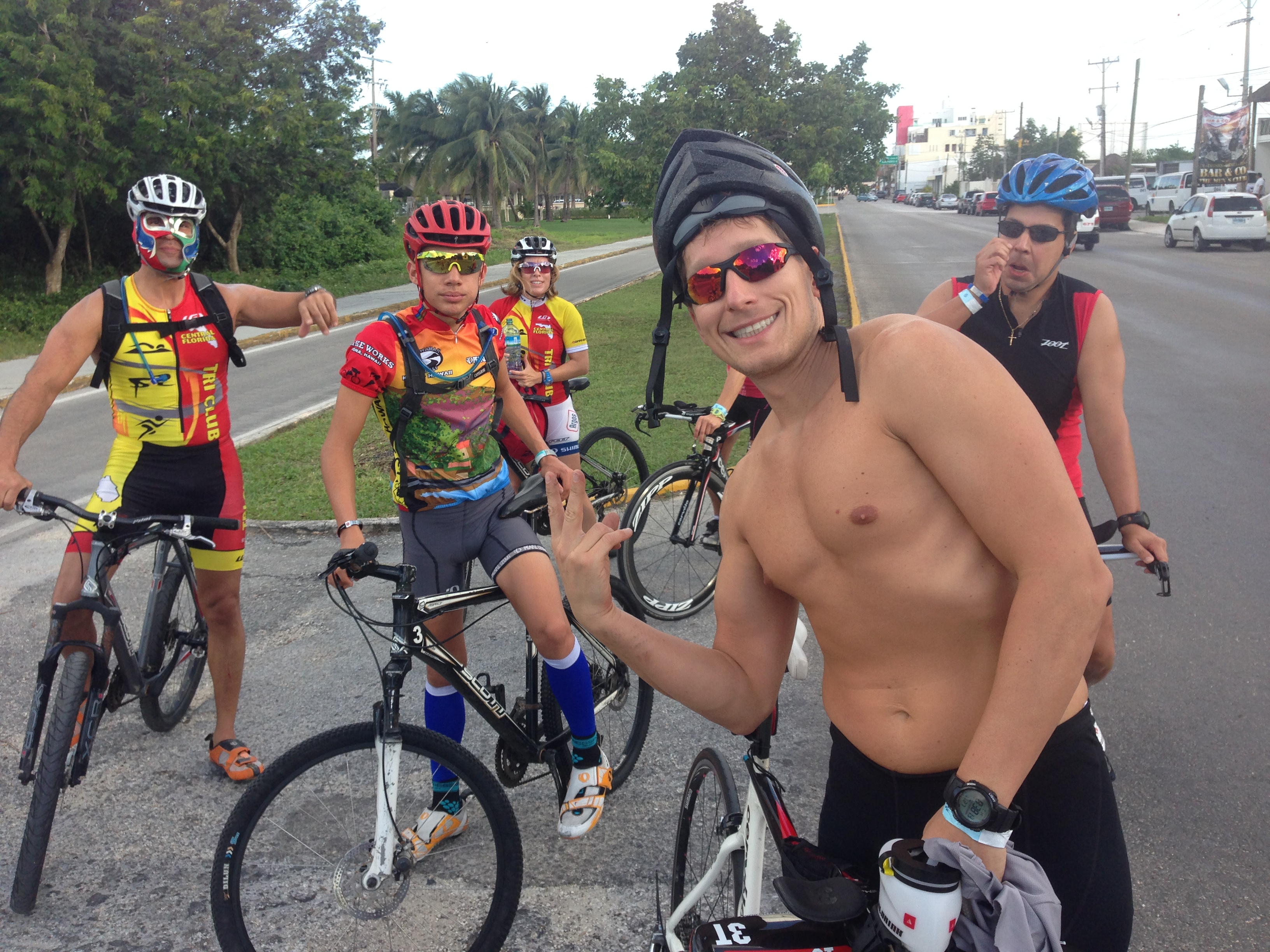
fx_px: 1211
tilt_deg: -14.0
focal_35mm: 33
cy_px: 476
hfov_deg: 55.4
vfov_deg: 42.9
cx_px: 635
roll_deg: +2.1
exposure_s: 1/298
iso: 50
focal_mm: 4.12
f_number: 2.4
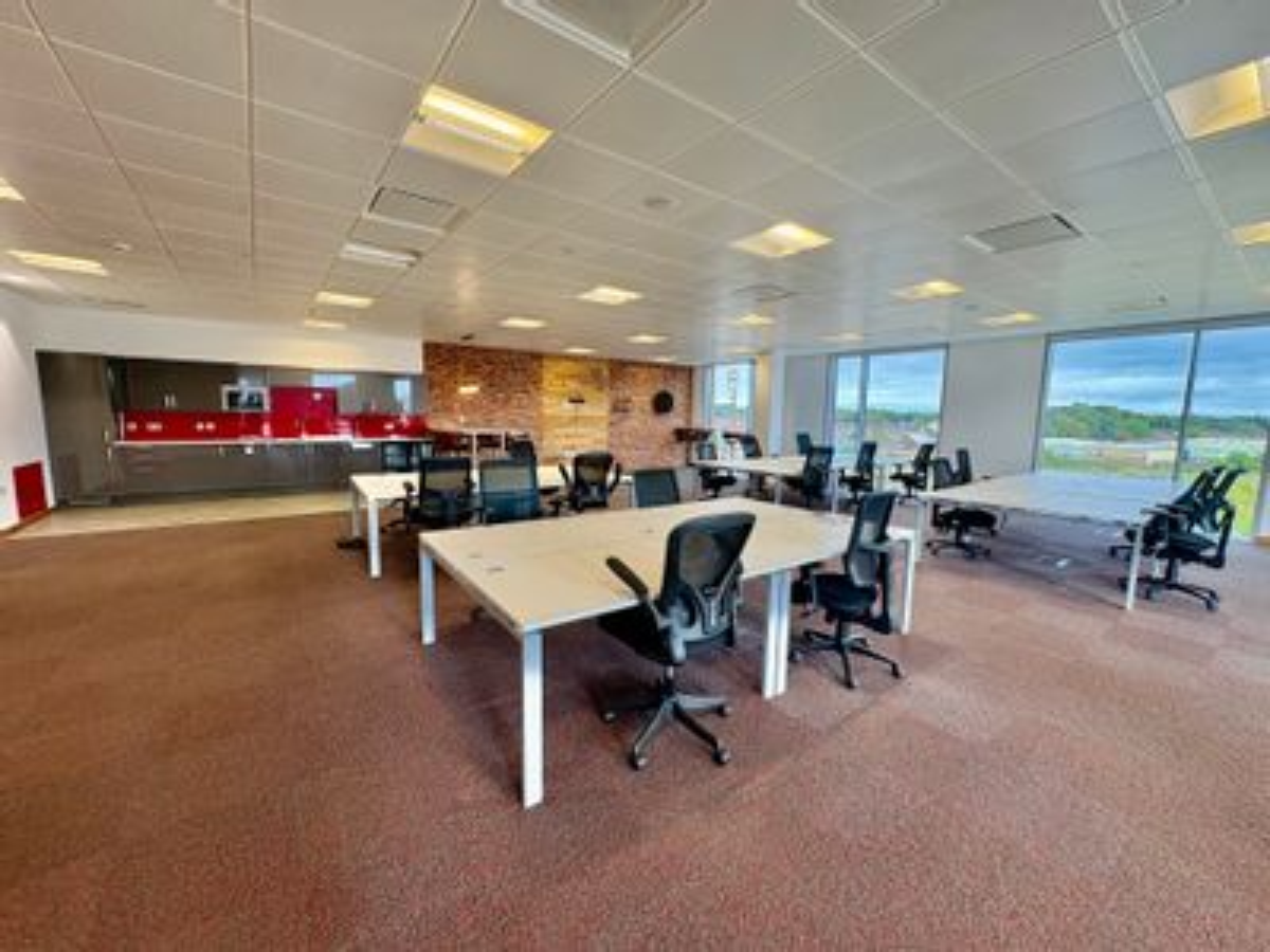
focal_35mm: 14
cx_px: 635
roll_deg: -0.6
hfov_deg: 102.1
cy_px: 476
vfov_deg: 85.7
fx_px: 514
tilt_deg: -7.0
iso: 125
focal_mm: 2.22
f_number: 2.2
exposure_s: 1/100
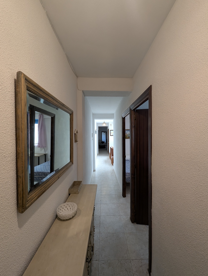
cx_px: 104
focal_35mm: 13
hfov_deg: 90.1
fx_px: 104
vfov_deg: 106.1
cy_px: 138
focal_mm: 1.95
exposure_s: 1/55.8
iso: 52
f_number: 2.2
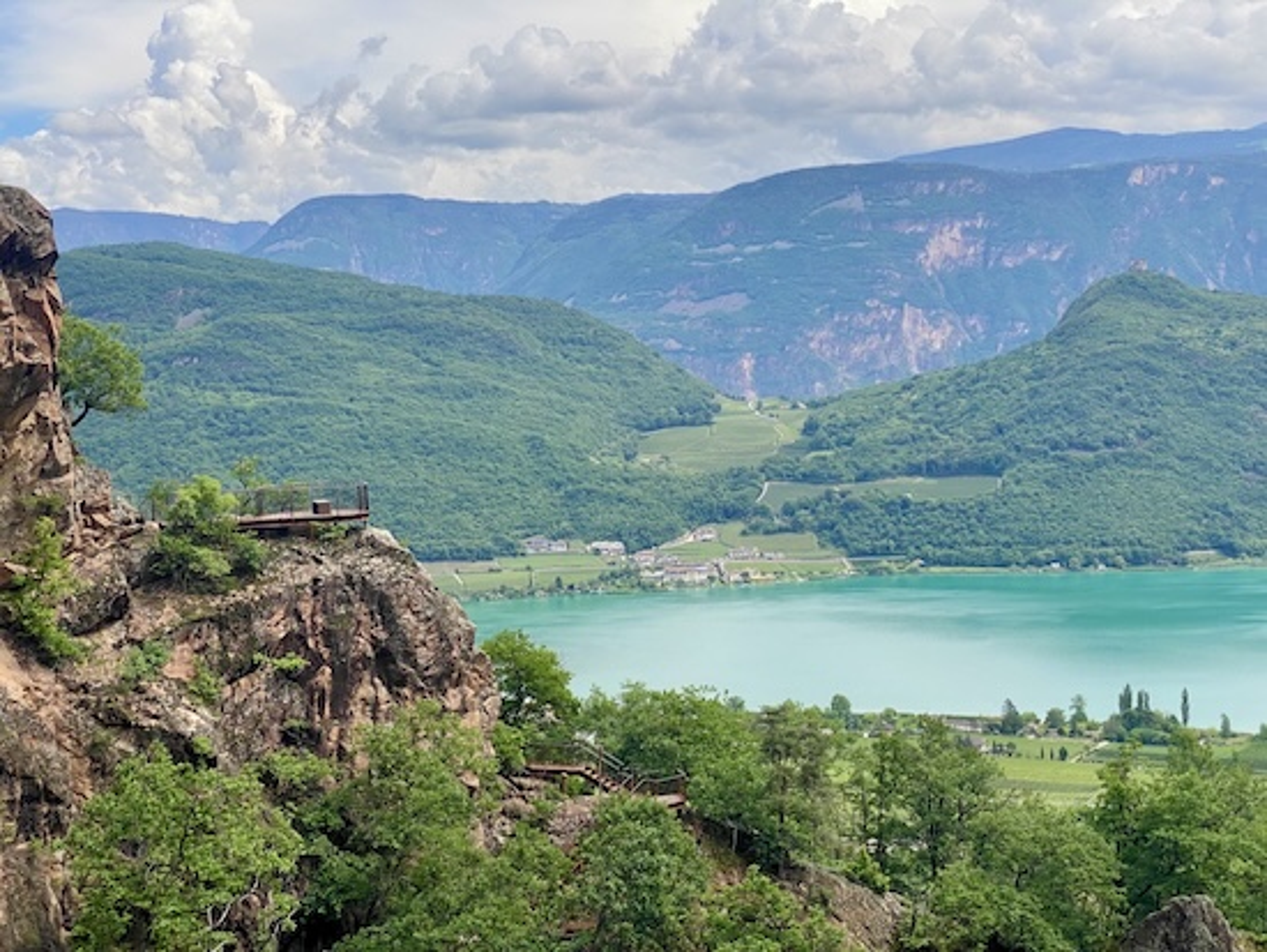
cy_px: 476
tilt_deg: -3.6
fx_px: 1904
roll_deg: +1.1
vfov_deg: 28.1
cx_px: 634
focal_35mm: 52
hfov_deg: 36.8
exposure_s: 1/1845
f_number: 2
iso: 20
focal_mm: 6
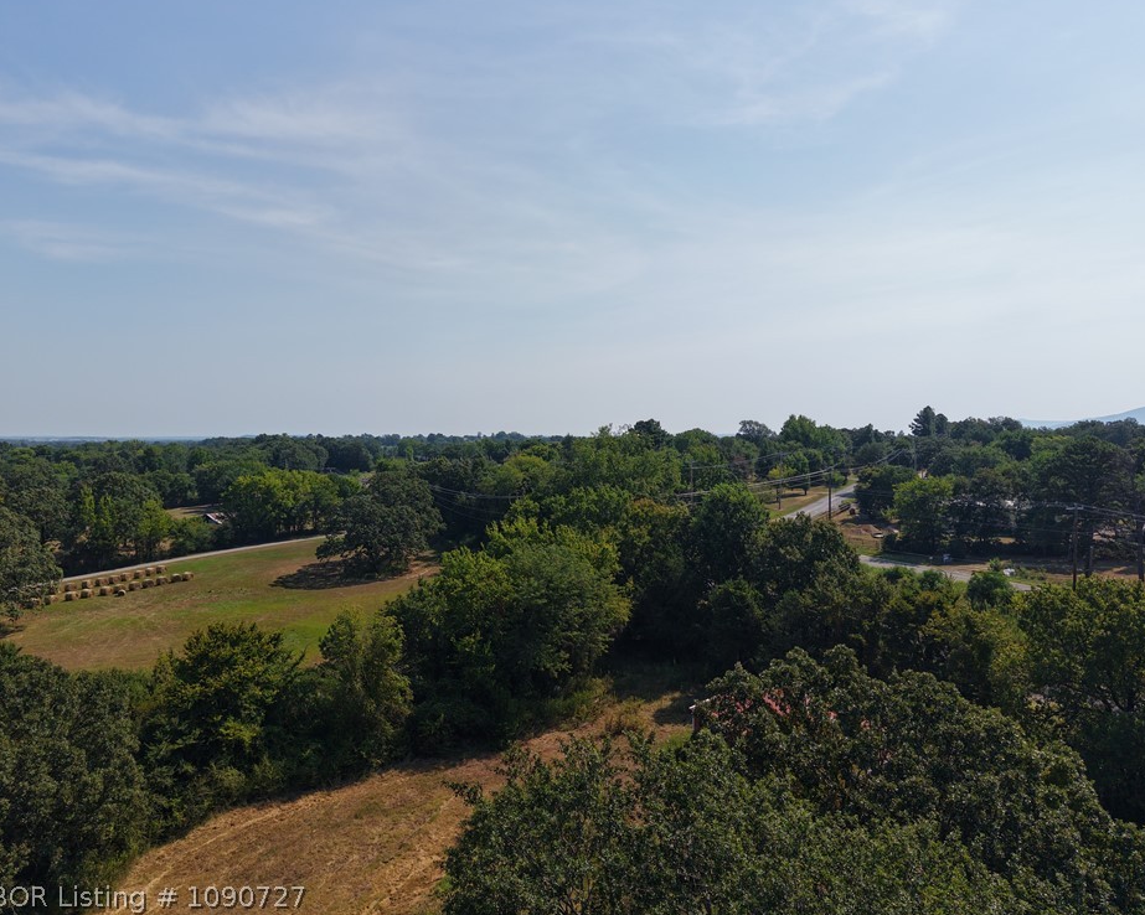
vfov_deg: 54.9
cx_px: 555
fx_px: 881
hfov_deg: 66.0
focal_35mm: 26
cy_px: 441
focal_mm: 8.67
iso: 200
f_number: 1.8
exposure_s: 1/8000
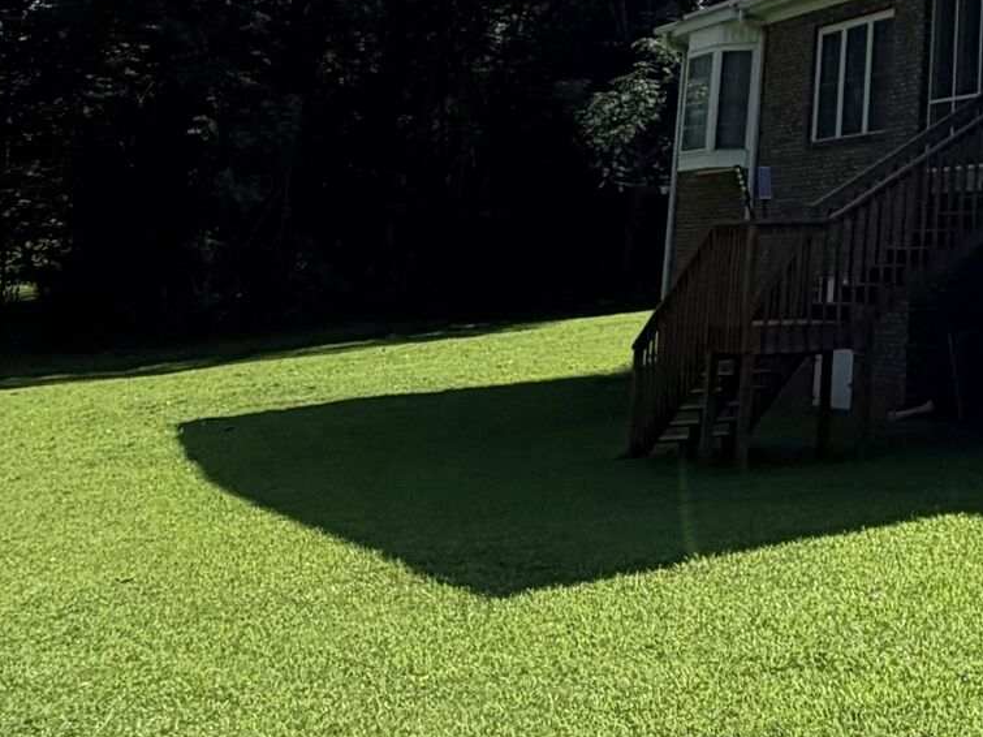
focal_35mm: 57
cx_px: 1344
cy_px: -146
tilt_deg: +16.5
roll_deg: -2.4
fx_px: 1618
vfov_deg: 23.5
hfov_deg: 27.1
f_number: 2.2
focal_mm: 2.22
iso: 20
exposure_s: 1/1050
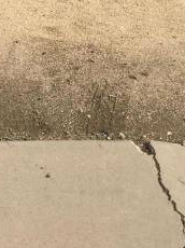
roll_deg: -0.5
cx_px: 39
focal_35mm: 97
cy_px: -156
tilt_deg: -6.7
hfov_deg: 15.1
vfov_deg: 17.5
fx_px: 692
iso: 25
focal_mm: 4.15
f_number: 2.2
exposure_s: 1/2331
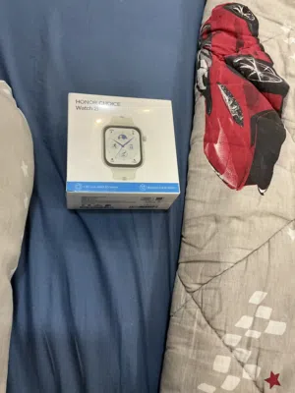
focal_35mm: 29
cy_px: 196
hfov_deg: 48.2
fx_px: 330
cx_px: 148
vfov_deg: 61.7
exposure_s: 1/50
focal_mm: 3
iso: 80
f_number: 1.8
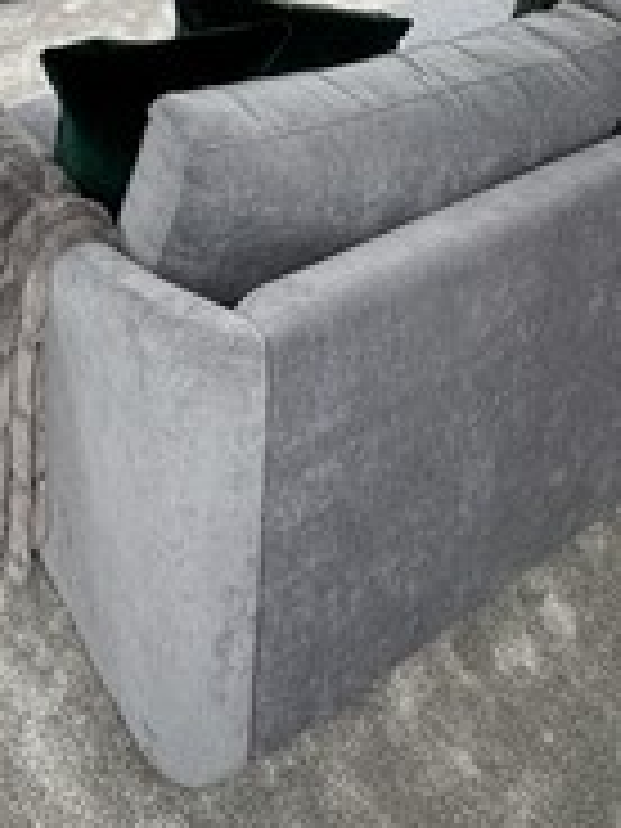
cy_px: -220
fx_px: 933
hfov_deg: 34.5
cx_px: 45
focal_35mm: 39
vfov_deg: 35.0
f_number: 2.2
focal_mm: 2.22
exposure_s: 1/99
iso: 80
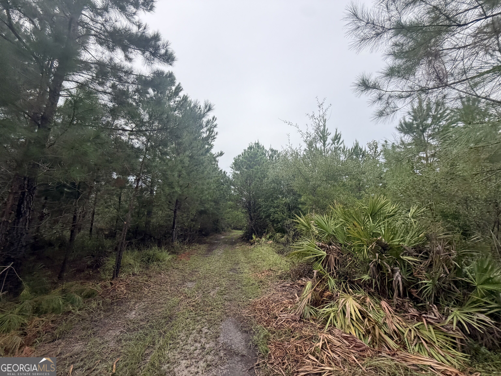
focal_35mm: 14
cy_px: 188
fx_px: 203
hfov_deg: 102.1
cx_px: 250
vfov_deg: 85.7
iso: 40
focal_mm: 2.22
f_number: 2.2
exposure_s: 1/770
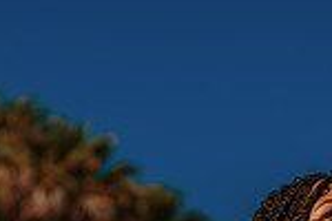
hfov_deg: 15.2
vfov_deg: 9.6
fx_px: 1245
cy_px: 403
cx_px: 168
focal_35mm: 135
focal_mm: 35
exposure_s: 1/4000
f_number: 1.8
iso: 100
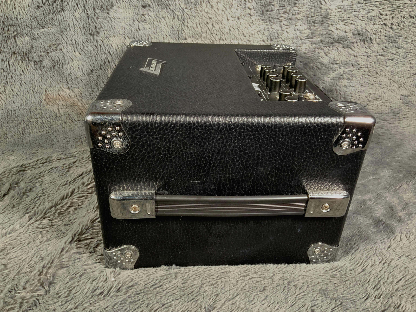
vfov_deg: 48.2
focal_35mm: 29
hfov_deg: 61.7
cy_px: 156
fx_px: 349
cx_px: 208
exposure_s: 1/52
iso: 125
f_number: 1.8
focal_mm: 3
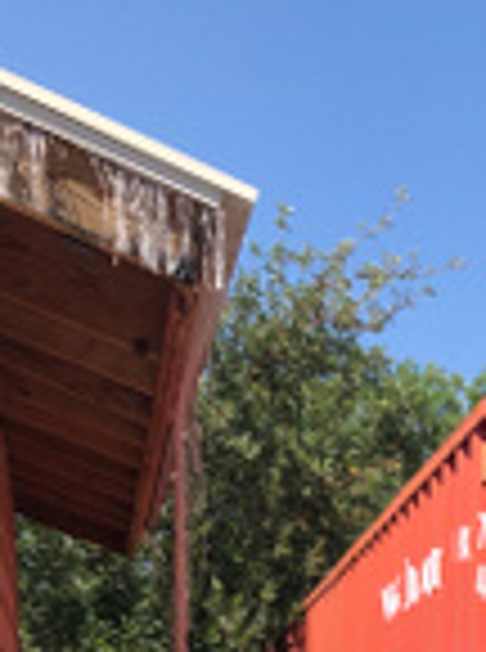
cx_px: 720
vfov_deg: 18.2
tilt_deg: -9.1
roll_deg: -1.7
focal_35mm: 93
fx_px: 1749
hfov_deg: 14.8
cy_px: 1048
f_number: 1.8
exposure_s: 1/1567
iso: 20
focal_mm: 4
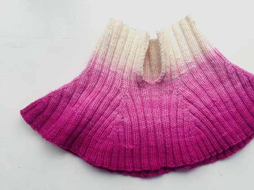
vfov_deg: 37.7
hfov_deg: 48.8
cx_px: 146
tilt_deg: -82.6
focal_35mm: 38
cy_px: 90
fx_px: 279
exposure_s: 1/120
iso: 80
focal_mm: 4.12
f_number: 2.4
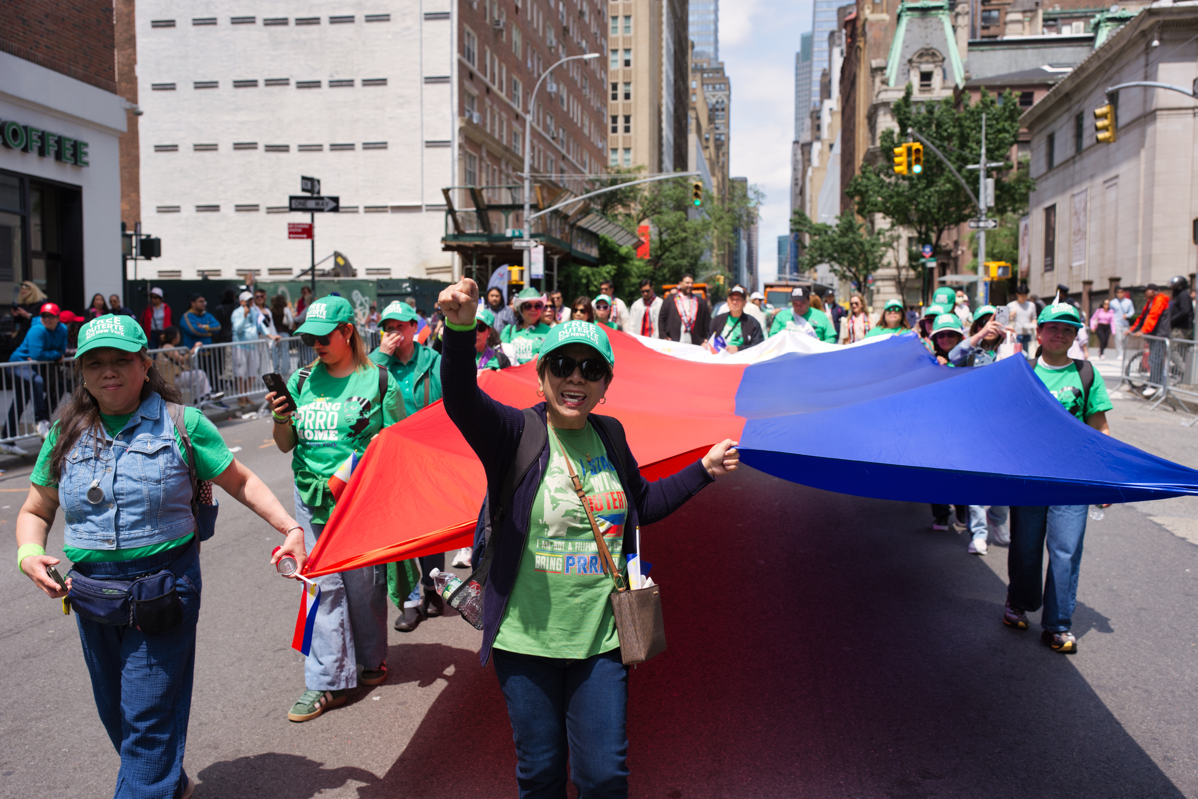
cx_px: 599
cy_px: 400
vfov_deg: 37.9
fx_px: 1165
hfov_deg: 54.4
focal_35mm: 35
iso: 100
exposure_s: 1/500
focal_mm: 35
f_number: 4.5
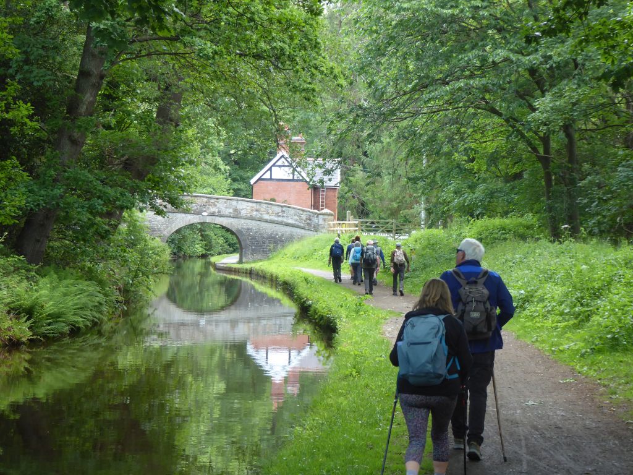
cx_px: 316
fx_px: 1792
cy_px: 238
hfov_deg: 20.0
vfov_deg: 15.1
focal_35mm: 98
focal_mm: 16.1
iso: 200
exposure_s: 1/60
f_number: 4.9
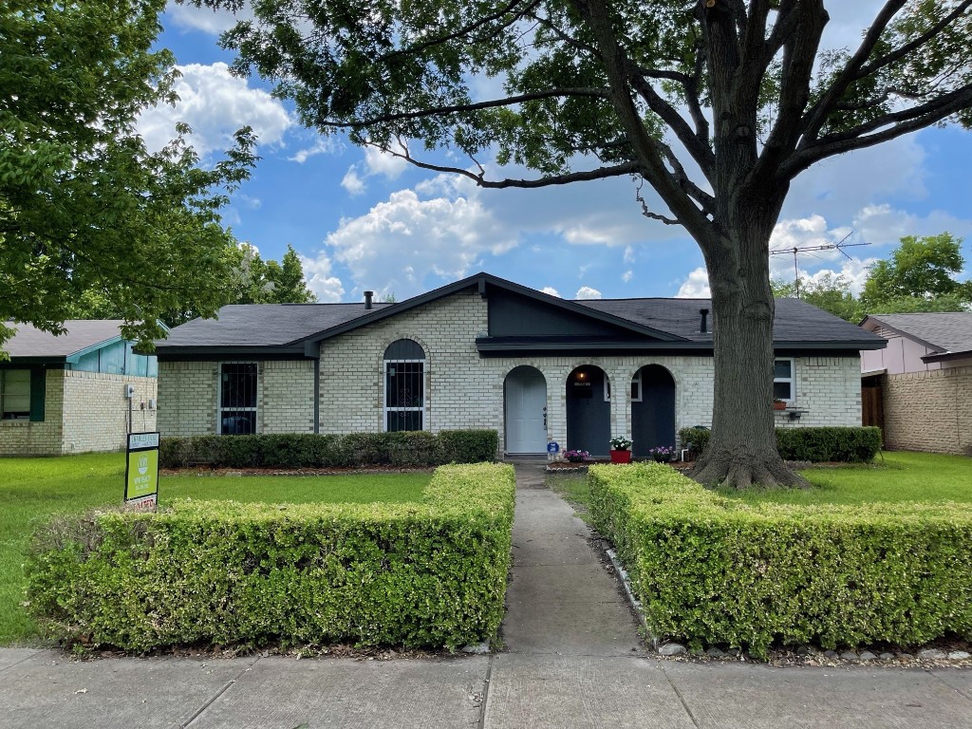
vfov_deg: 53.1
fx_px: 730
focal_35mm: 26
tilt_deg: +3.0
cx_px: 486
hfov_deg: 67.3
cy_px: 364
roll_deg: +0.3
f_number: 1.6
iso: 32
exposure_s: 1/2247
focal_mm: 5.1
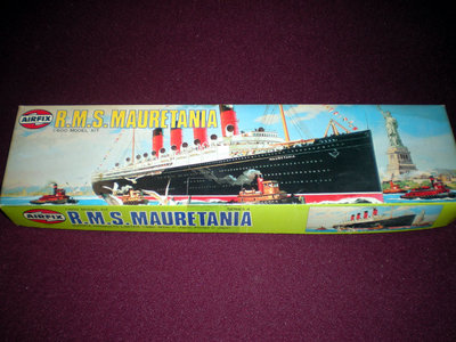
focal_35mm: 38
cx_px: 228
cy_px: 171
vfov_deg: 37.7
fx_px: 501
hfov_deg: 49.0
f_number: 3.1
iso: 64
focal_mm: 6.3
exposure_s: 1/60
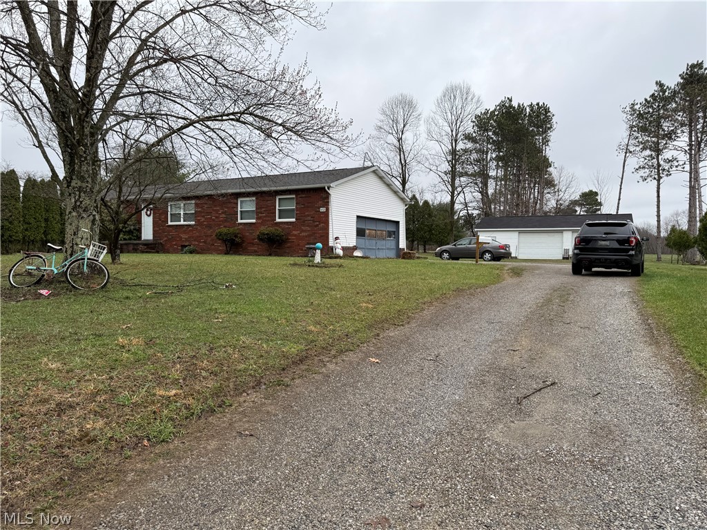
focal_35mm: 24
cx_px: 354
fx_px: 490
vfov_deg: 56.8
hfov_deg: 71.6
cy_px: 265
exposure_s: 1/1139
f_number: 1.78
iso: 80
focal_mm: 6.76
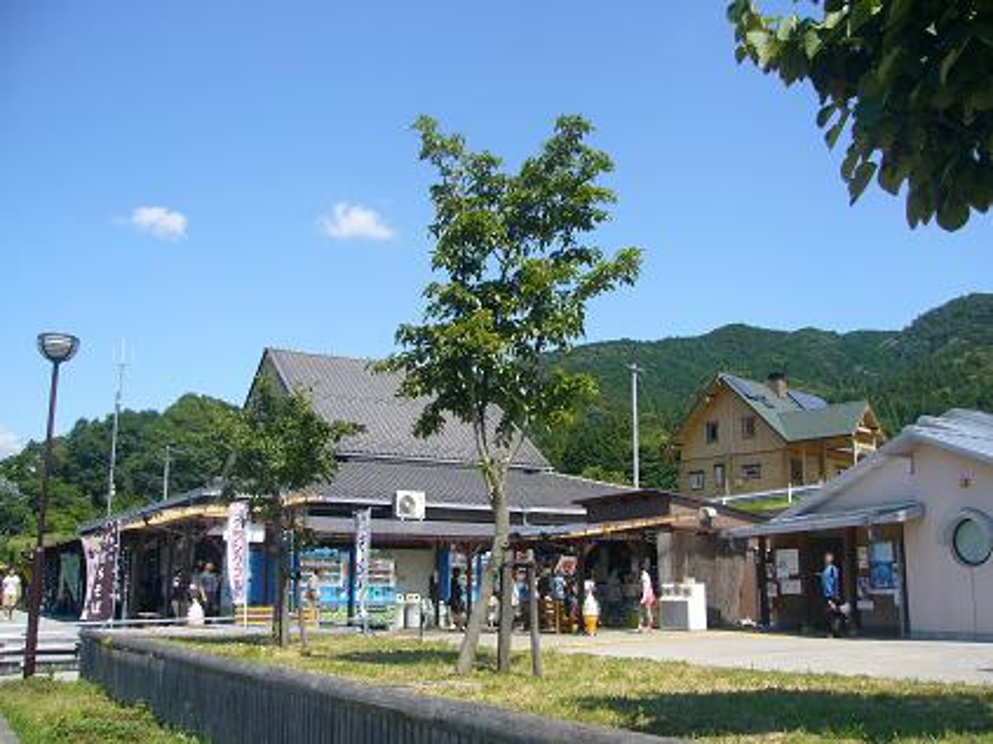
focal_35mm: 35
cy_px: 372
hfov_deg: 52.6
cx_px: 496
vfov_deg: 40.7
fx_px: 1004
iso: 80
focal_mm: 5.8
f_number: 5.6
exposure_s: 1/320
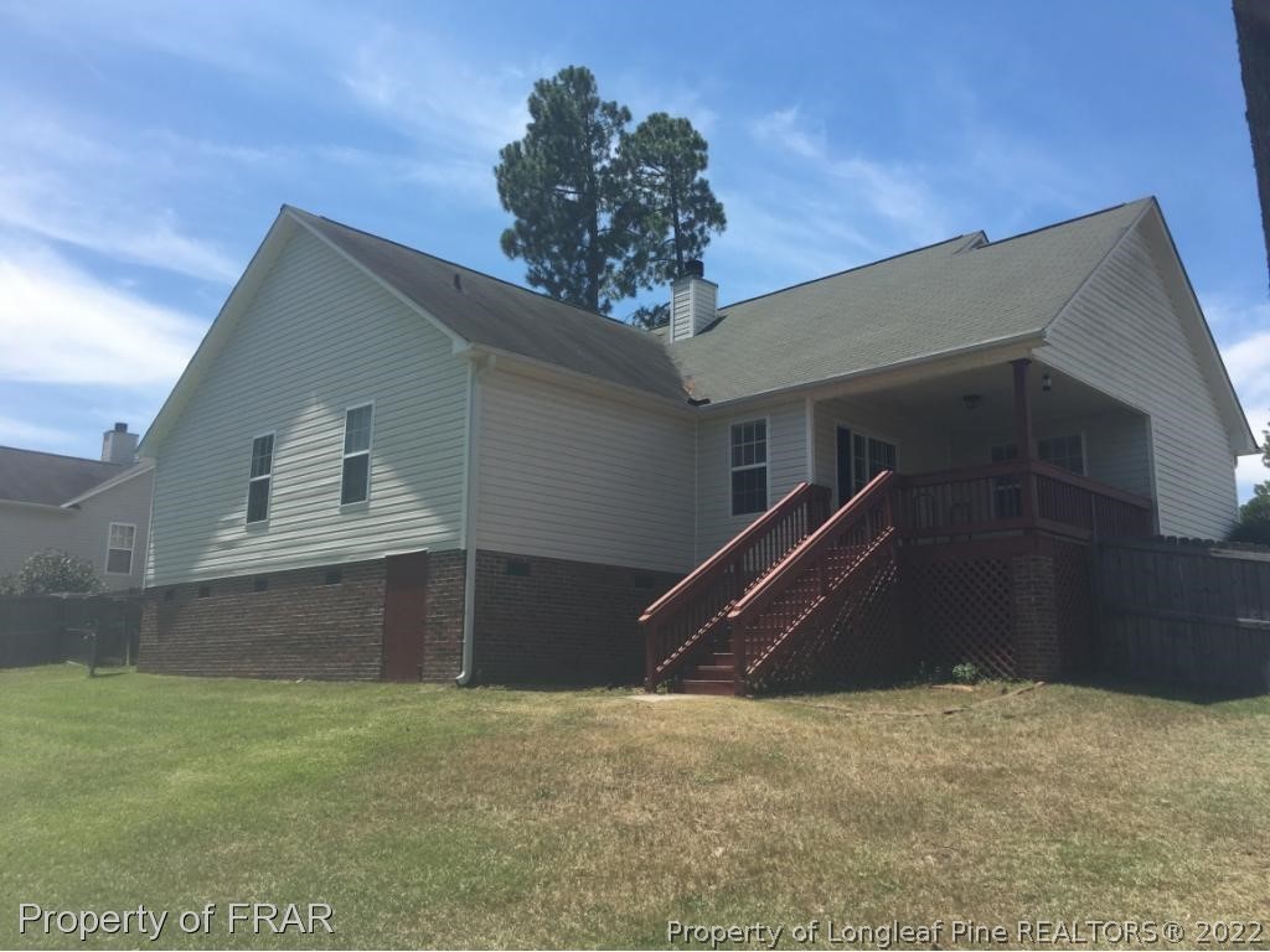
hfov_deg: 61.7
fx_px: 1064
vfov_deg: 48.2
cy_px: 476
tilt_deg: +11.7
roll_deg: -1.5
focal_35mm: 29
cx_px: 635
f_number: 2.2
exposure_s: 1/1538
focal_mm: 4.15
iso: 25
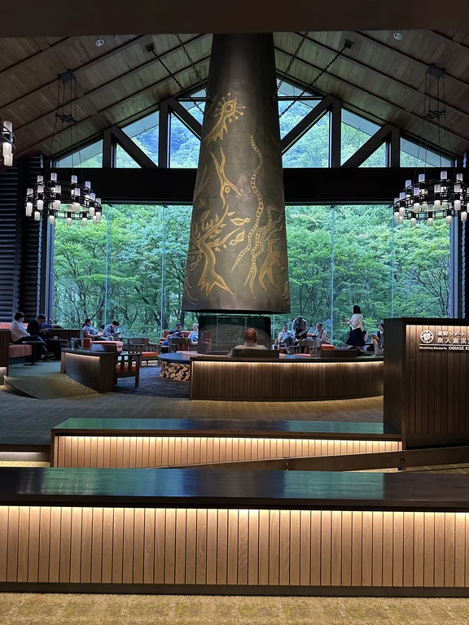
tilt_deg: -0.5
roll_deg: -1.9
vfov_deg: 71.6
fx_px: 434
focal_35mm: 24
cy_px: 312
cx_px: 234
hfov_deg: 56.8
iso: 400
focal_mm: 6.86
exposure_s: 1/56
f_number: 1.78
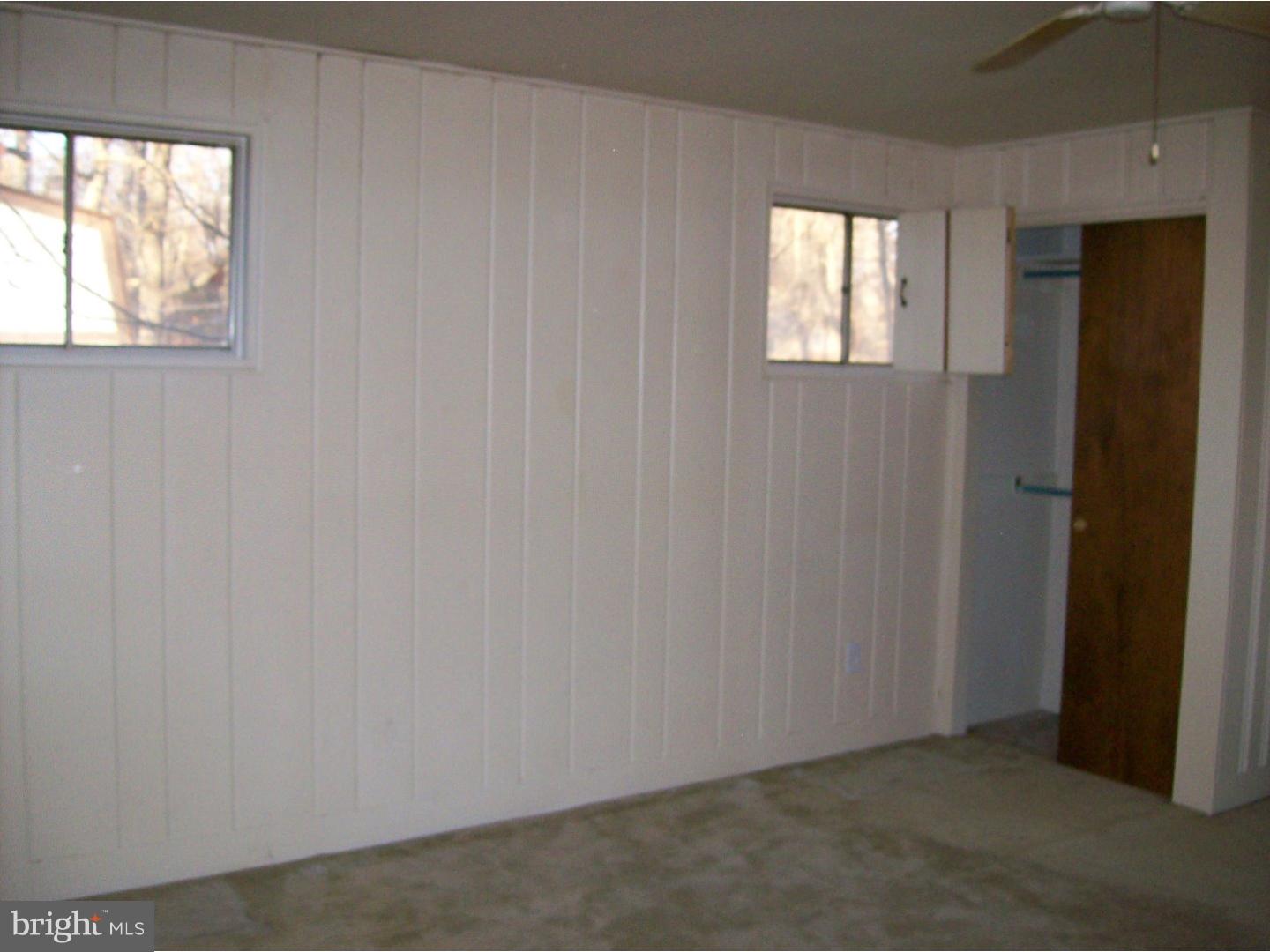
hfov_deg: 51.4
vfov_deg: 39.7
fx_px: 1321
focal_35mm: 36
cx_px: 635
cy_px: 476
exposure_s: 1/64
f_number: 2.7
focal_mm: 6
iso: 140
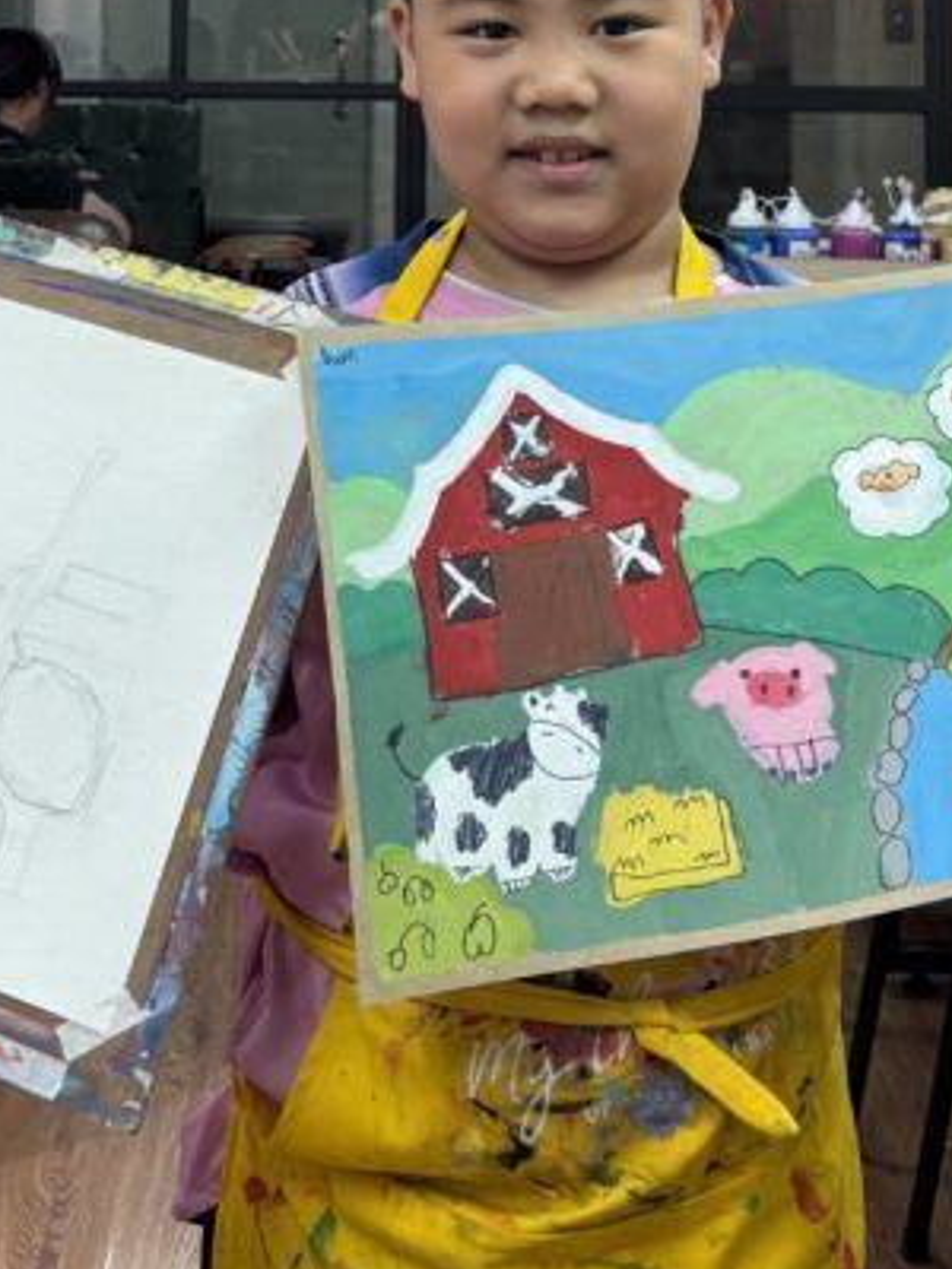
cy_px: -130
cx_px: 397
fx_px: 2383
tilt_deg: +3.1
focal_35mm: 65
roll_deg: -0.4
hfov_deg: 22.6
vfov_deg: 27.3
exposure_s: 1/100
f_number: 1.6
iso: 80
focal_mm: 5.96
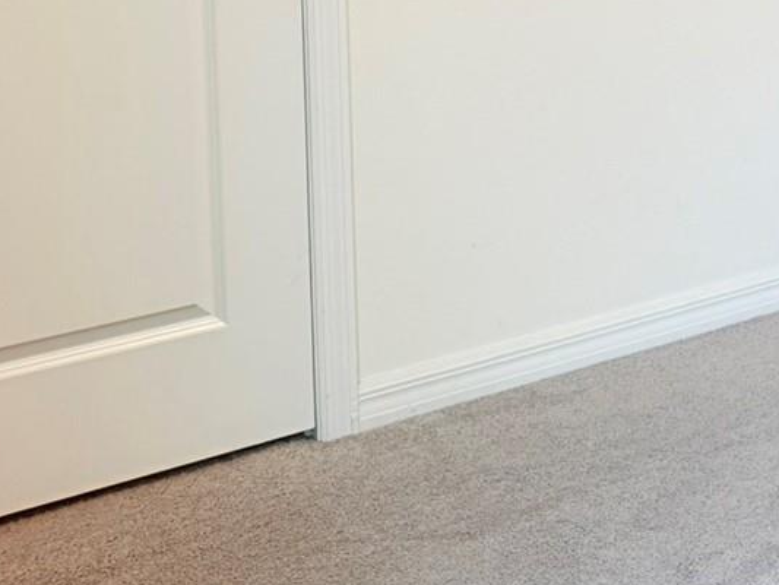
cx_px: 969
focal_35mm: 72
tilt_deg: -4.2
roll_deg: +0.1
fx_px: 1621
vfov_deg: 18.9
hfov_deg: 24.2
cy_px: -181
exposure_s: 1/60
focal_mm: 6.76
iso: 125
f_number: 1.78
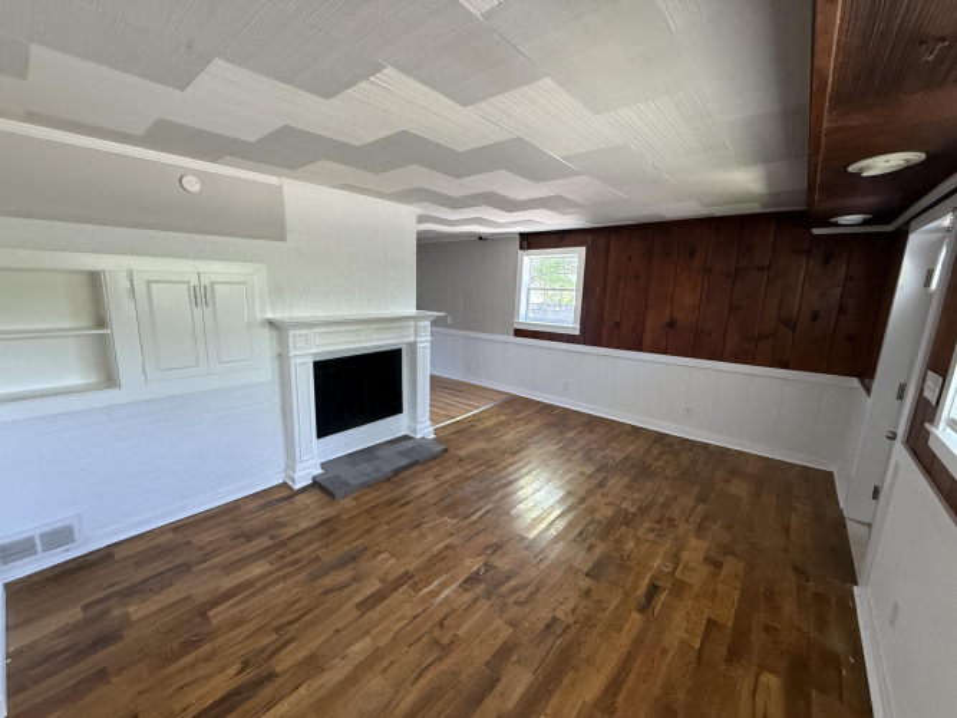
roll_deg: -1.8
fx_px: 387
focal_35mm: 14
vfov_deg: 85.7
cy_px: 359
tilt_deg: -9.0
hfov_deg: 102.1
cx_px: 478
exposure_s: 1/85
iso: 400
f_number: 2.2
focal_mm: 2.22
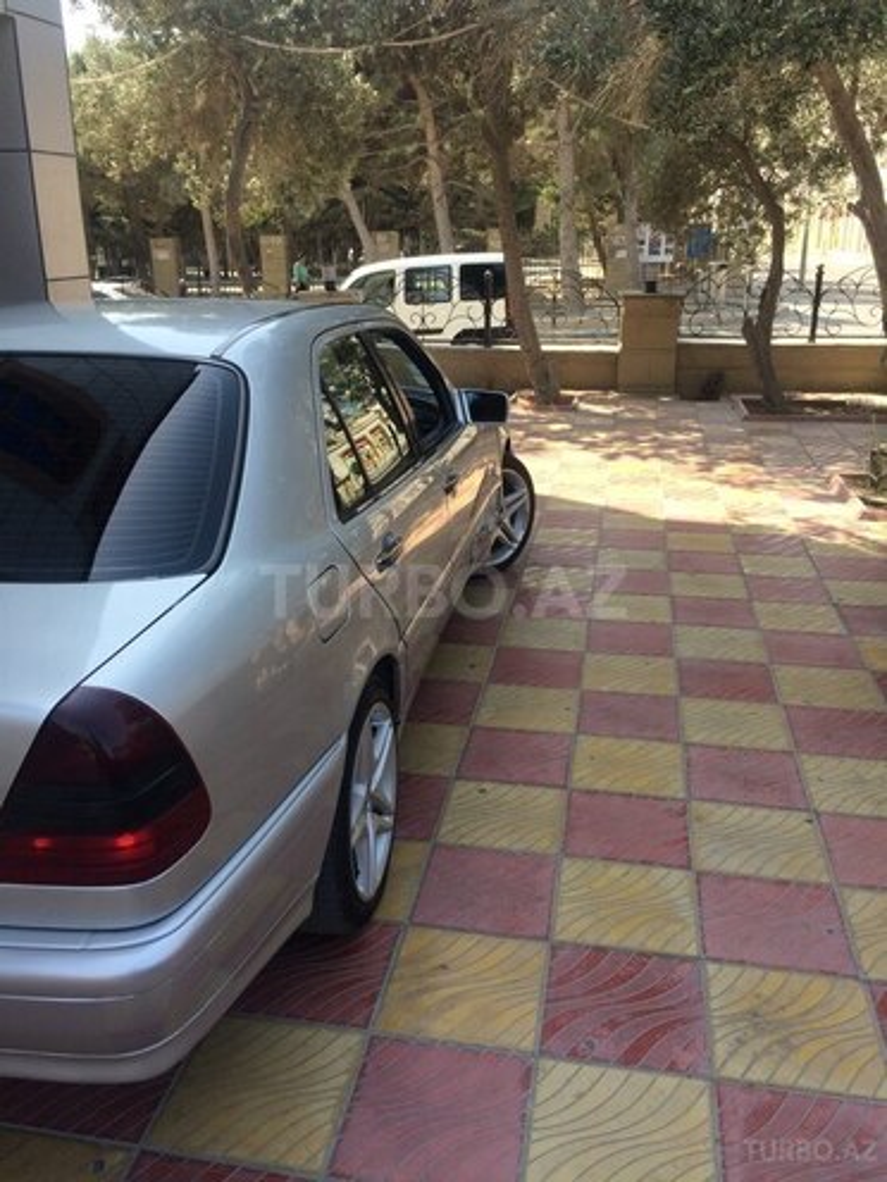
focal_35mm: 29
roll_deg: +1.5
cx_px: 444
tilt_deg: -19.6
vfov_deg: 61.7
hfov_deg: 48.2
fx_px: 991
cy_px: 591
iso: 32
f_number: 2.2
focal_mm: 4.15
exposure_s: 1/595
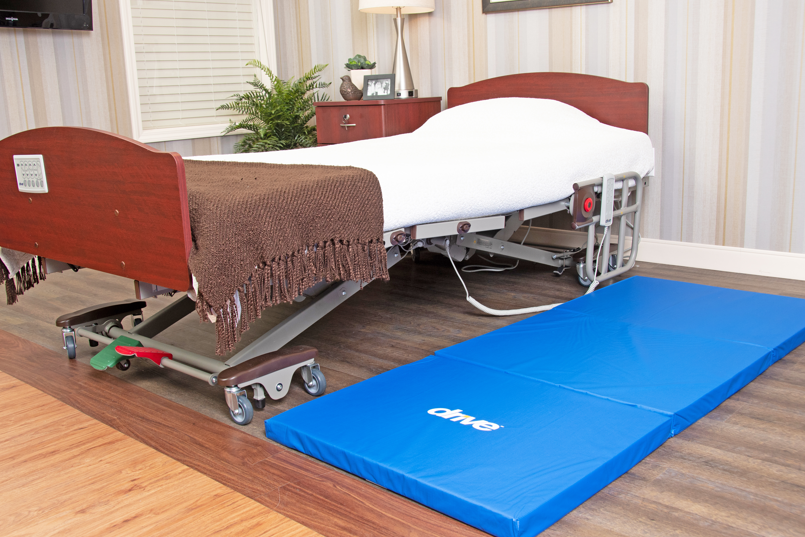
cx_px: 410
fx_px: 783
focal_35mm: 35
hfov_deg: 54.4
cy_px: 267
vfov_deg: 37.9
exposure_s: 1/125
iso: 320
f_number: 5.6
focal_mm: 20
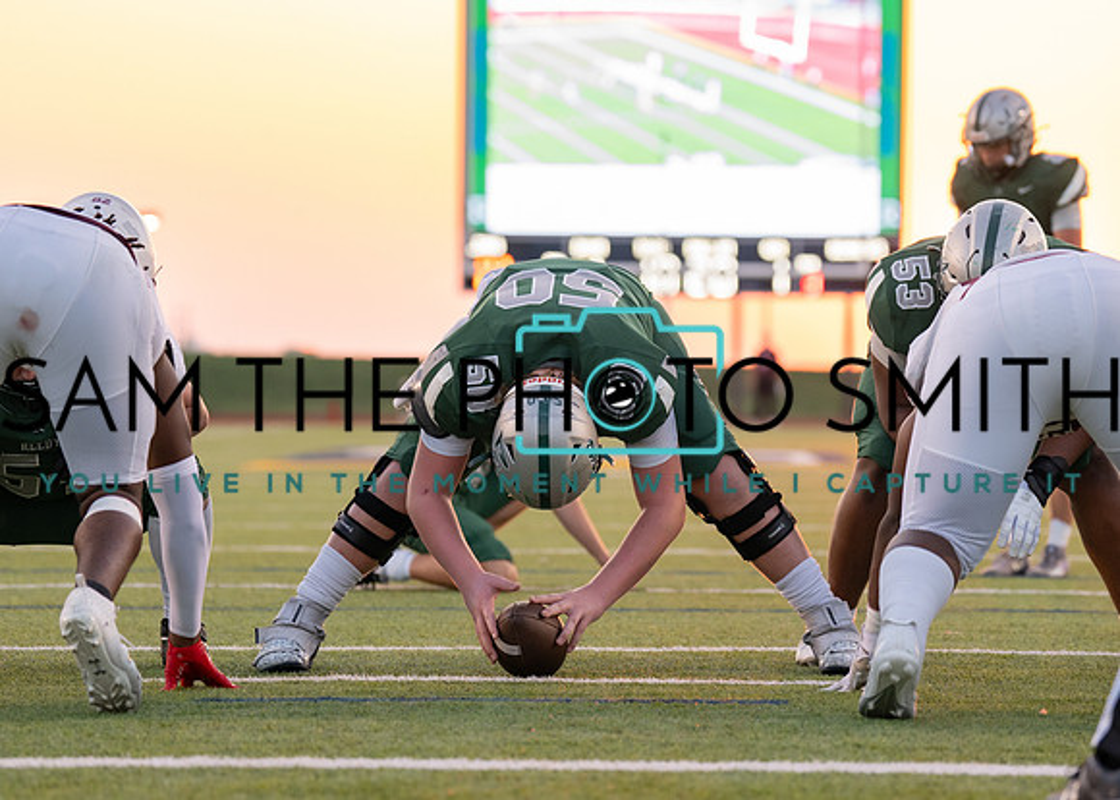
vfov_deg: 7.6
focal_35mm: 188
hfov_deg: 10.7
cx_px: 630
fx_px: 5988
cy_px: 343
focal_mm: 118
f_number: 2.8
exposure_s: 1/640
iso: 800
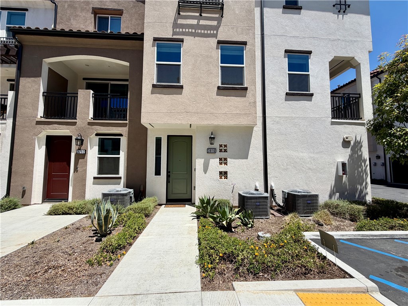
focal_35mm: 14
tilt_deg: +4.4
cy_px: 153
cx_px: 204
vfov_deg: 85.7
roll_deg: -0.7
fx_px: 165
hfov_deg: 102.1
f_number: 2.2
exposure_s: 1/1068
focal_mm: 2.22
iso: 20
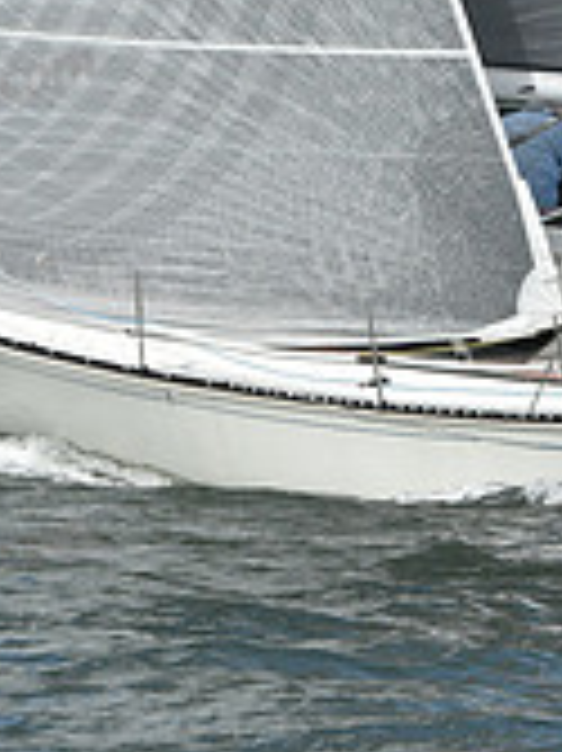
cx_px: 333
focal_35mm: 452
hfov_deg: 3.3
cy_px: 299
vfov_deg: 4.4
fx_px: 9797
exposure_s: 1/1000
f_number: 10
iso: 320
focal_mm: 135
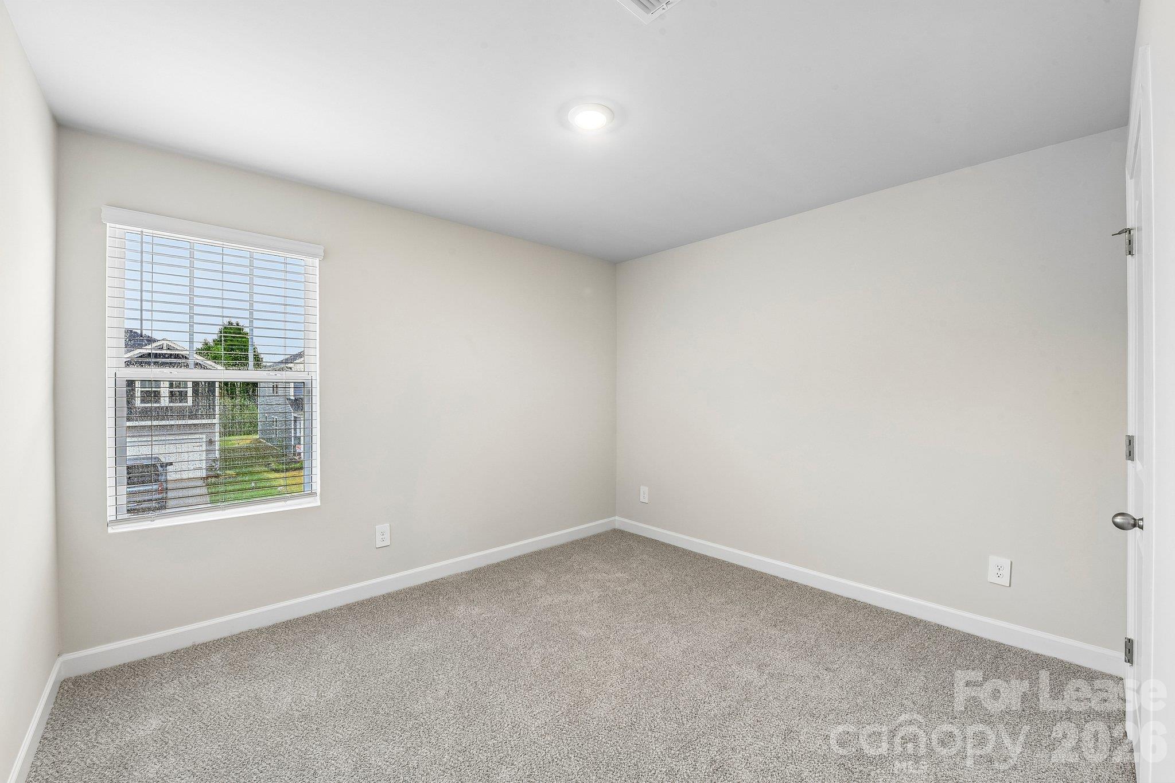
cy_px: 392
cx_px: 588
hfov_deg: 104.3
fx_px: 457
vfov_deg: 81.2
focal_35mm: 14
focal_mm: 14
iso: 200
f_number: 11
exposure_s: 1/4
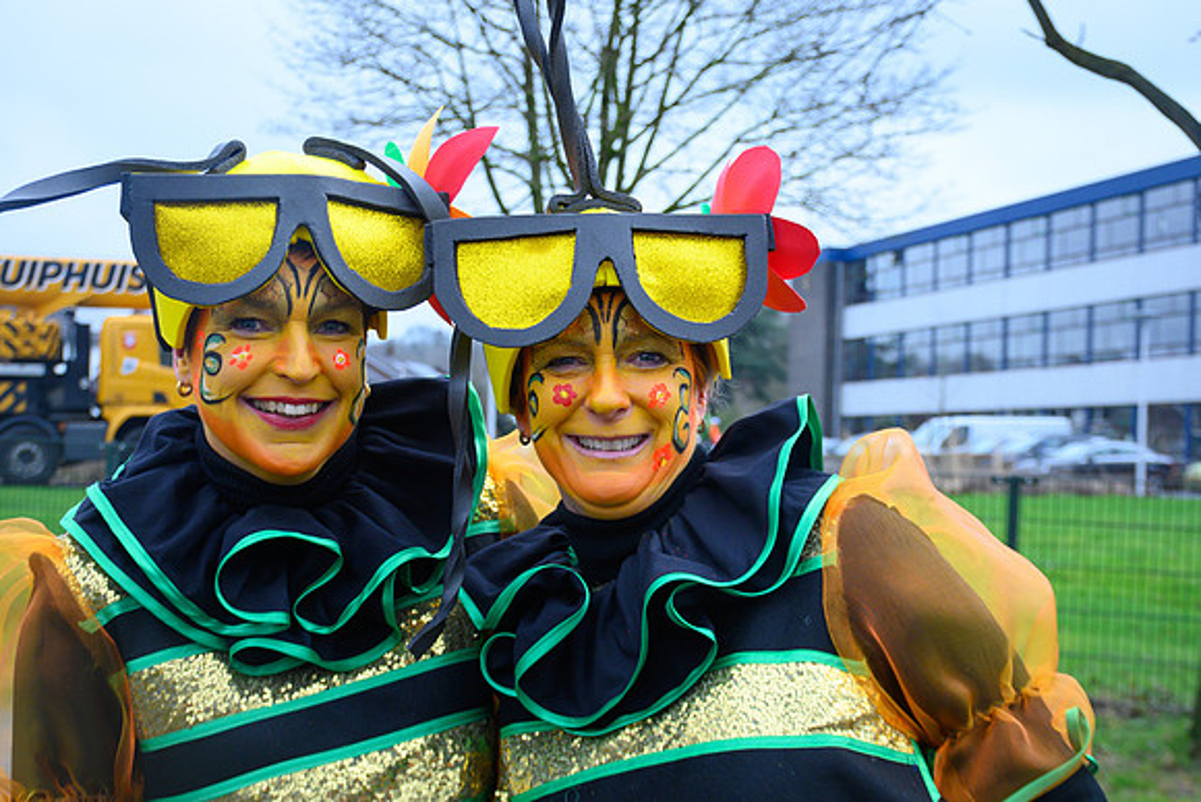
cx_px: 665
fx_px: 1989
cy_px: 453
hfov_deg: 33.6
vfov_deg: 22.8
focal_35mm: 60
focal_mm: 35
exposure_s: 1/640
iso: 400
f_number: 6.3
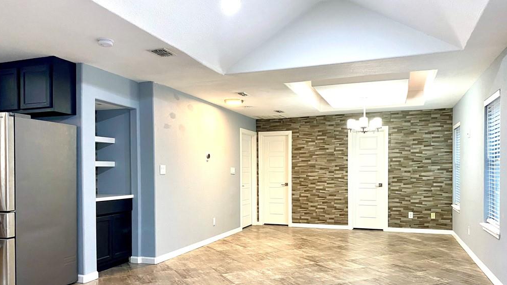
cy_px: 178
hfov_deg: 66.1
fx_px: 390
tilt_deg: -2.2
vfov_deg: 39.9
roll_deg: +0.6
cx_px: 254
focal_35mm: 29
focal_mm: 4.25
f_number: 1.8
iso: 200
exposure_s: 1/60
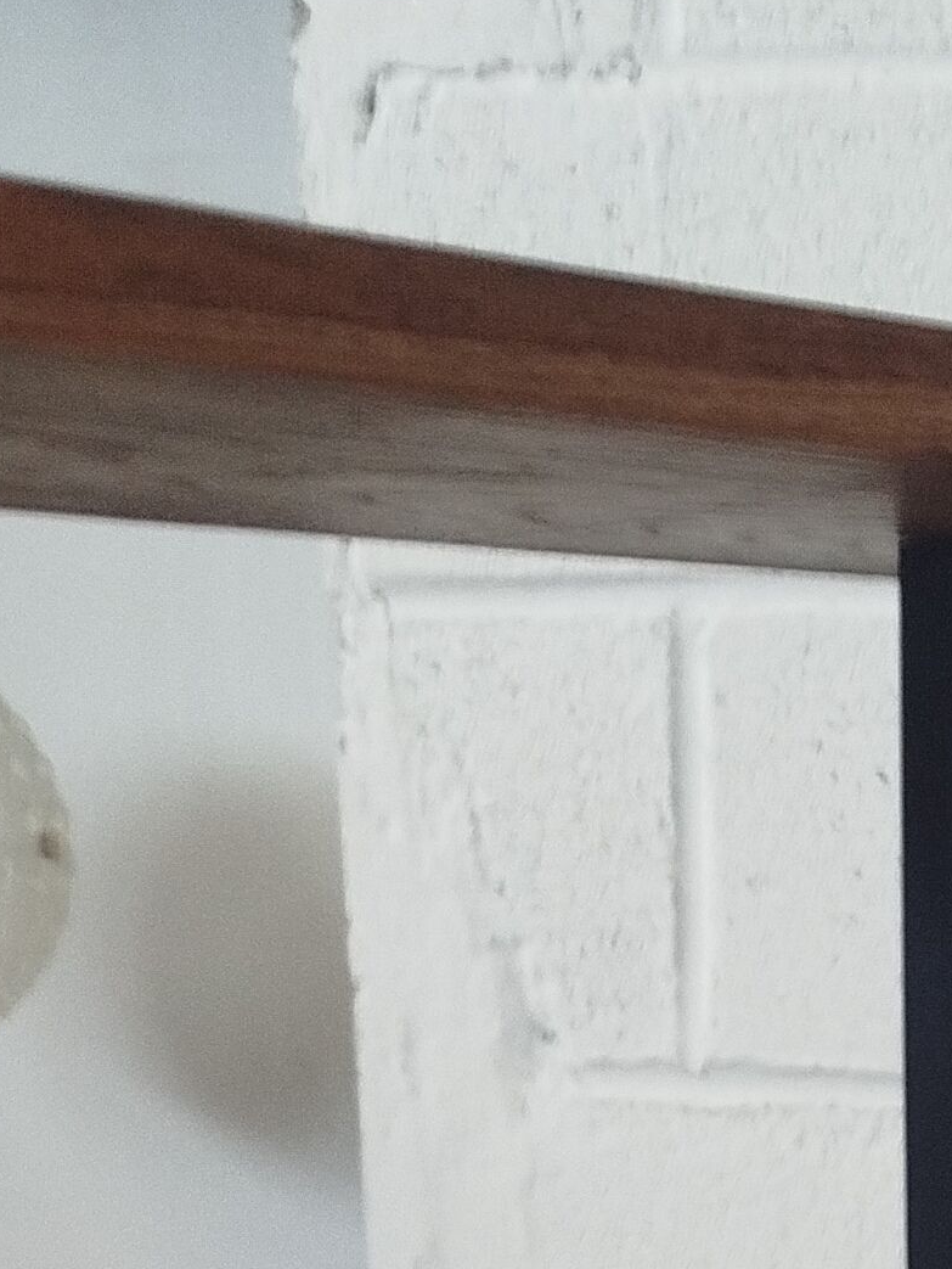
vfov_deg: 19.0
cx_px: 1324
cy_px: 1834
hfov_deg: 15.1
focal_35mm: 92
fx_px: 3371
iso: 400
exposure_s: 1/33
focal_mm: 5.31
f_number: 1.7
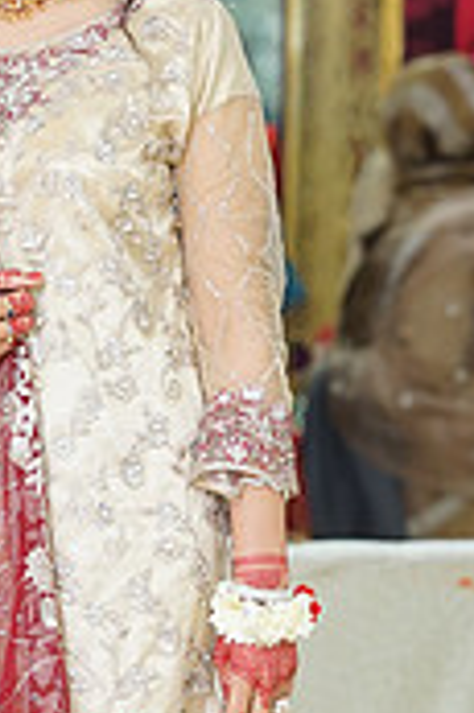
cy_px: 379
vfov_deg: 7.2
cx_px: -76
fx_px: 5640
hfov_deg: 4.8
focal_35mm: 285
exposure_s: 1/160
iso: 640
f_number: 2.8
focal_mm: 85
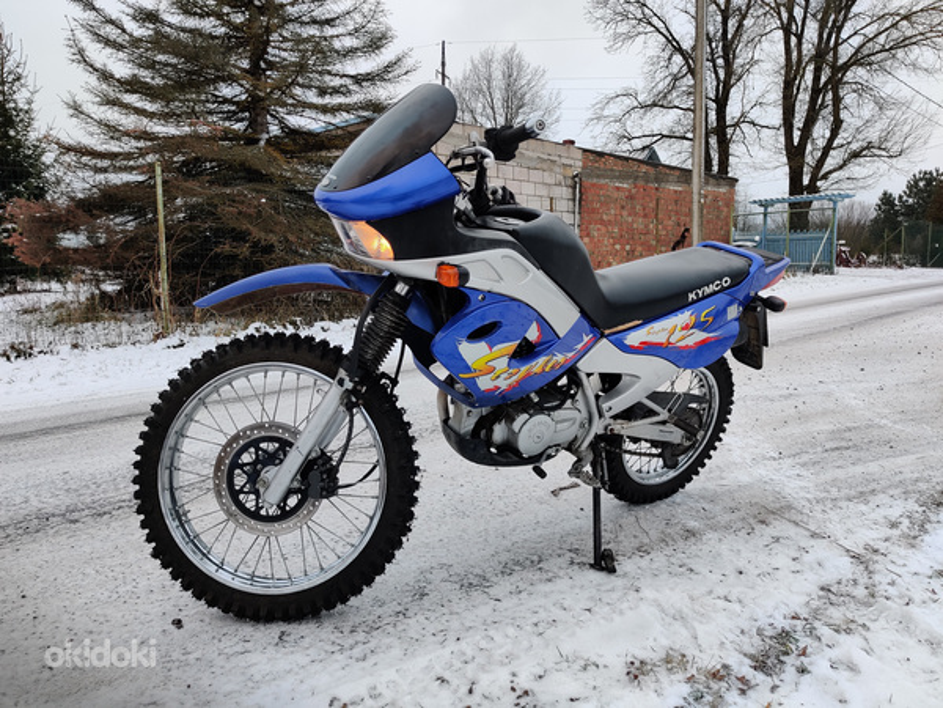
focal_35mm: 27
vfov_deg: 51.4
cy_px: 354
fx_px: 736
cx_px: 472
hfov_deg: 65.3
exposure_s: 1/100
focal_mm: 4.75
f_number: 1.65
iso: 160
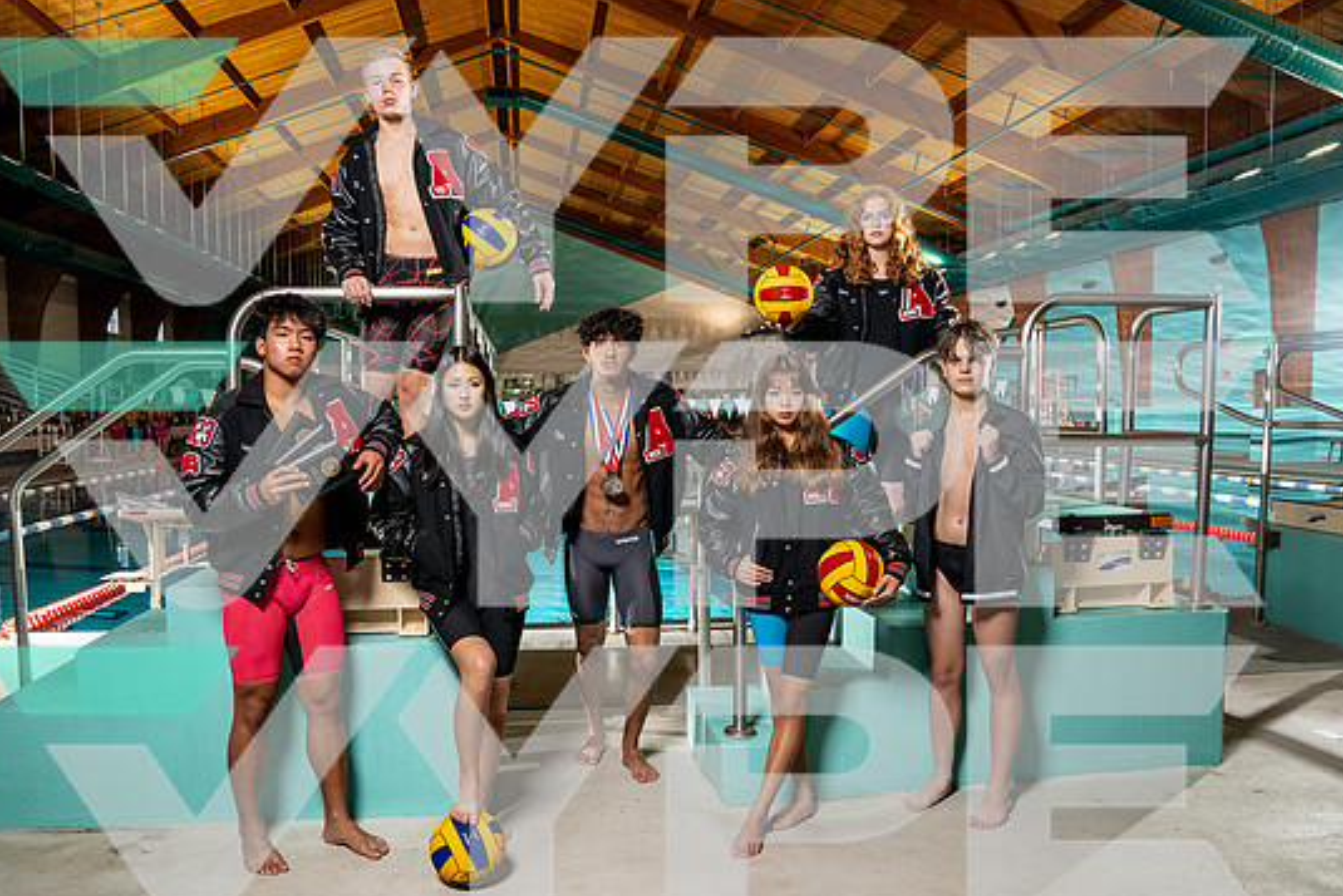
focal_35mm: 26
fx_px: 970
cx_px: 625
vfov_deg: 49.6
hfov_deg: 69.3
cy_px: 476
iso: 500
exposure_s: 1/250
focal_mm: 24
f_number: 7.1
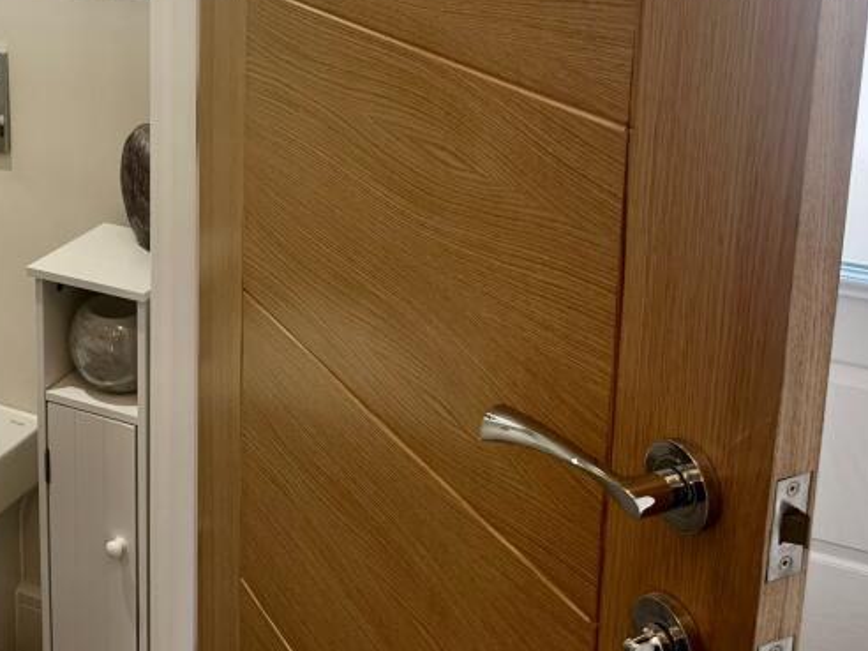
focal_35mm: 50
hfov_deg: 37.4
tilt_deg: -11.0
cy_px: 30
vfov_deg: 27.7
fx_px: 1254
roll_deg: -0.3
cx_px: 229
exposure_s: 1/100
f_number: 1.78
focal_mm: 6.86
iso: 80
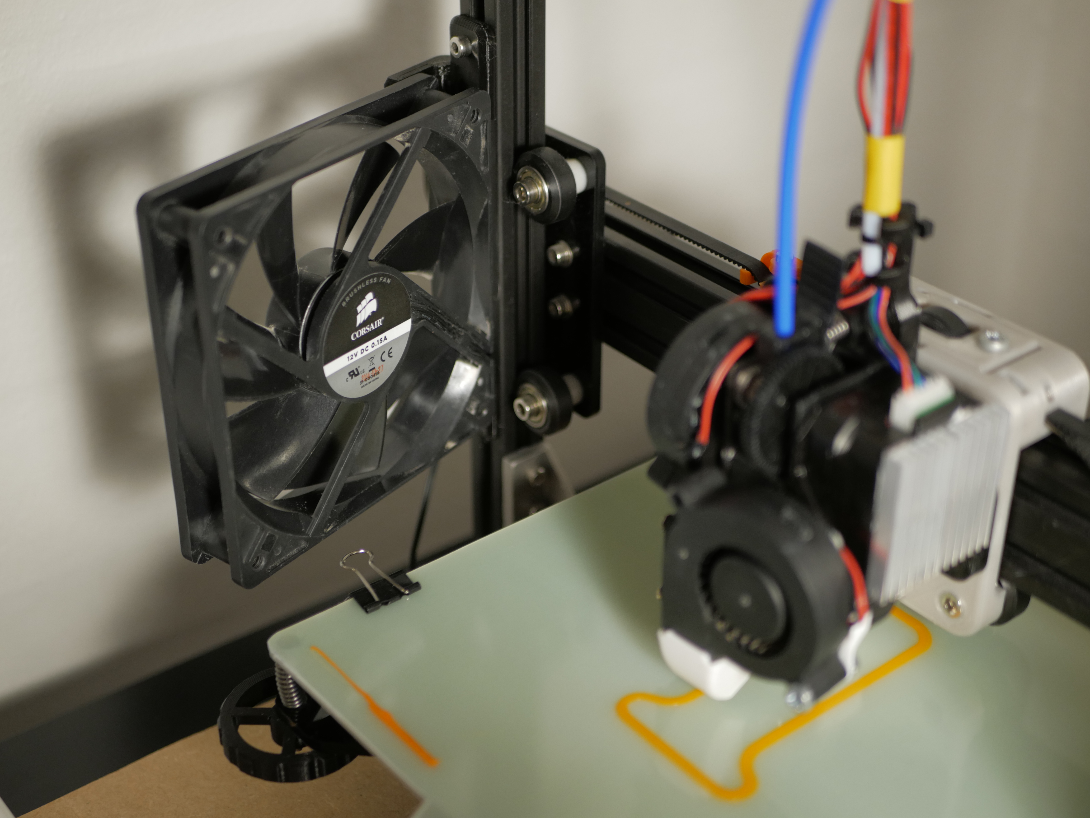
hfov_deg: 38.2
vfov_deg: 29.1
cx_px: 545
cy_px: 409
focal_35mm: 50
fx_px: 1575
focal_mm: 25
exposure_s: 1/30
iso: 320
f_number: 1.7
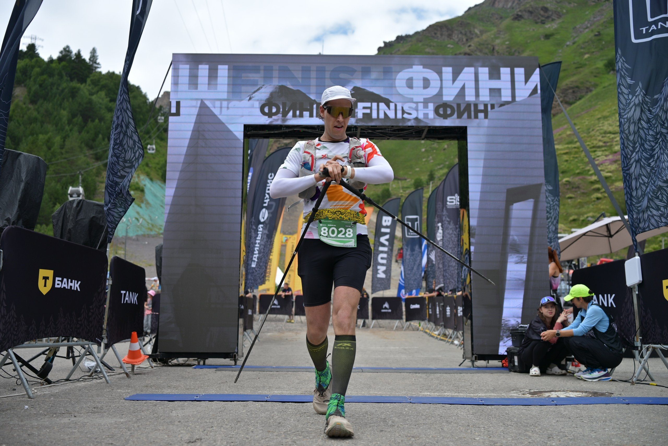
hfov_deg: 54.4
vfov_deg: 37.9
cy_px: 223
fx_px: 650
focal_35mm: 35
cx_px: 334
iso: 125
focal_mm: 35
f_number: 2.8
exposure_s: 1/2000
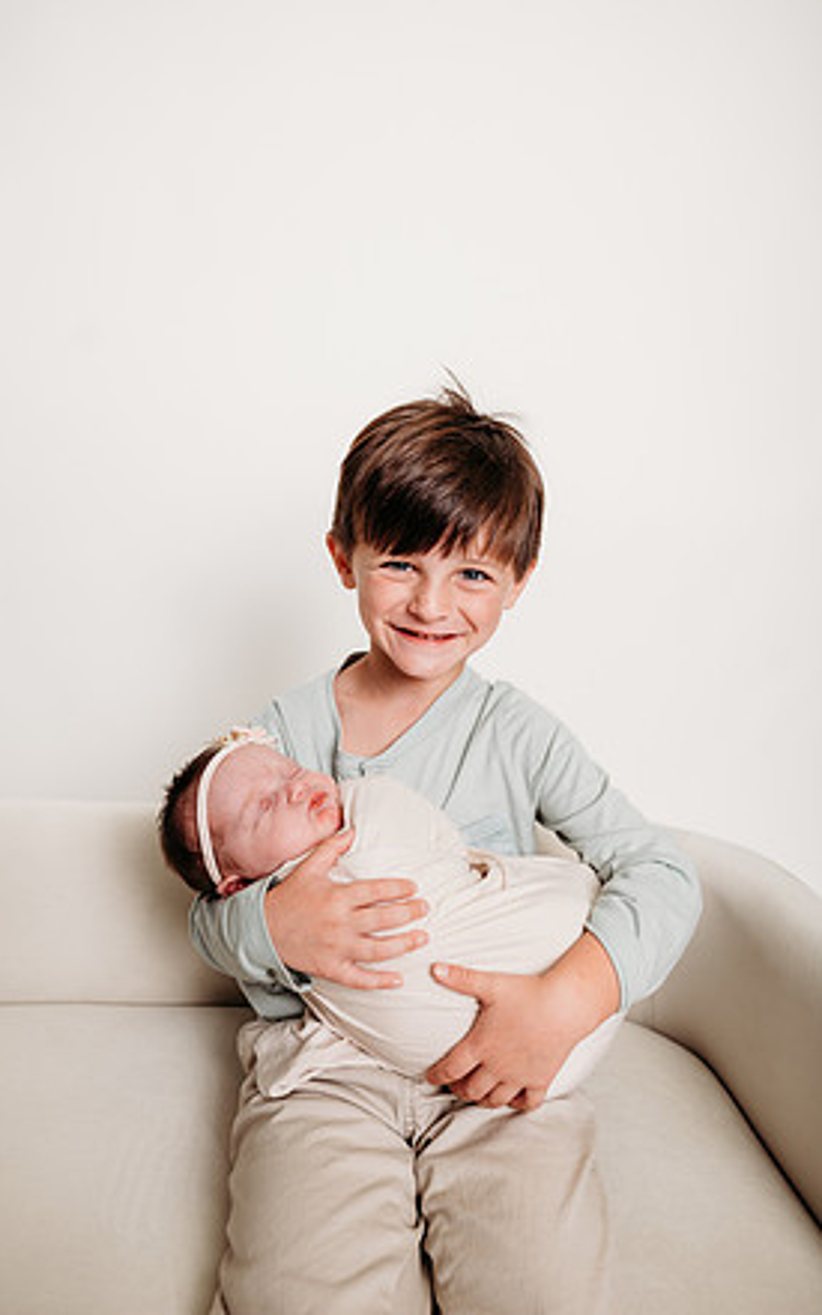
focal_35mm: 25
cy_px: 649
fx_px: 896
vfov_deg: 72.5
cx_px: 421
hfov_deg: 49.3
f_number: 3.5
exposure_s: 1/200
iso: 100
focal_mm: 24
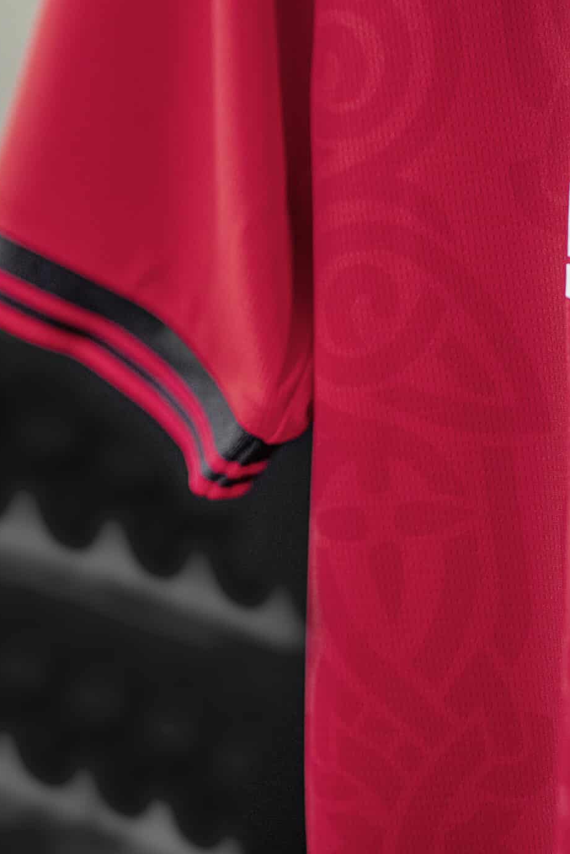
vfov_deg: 31.4
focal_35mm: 63
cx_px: 81
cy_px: 226
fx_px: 1496
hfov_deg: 21.2
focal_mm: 35
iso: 1000
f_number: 1.4
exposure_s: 1/500
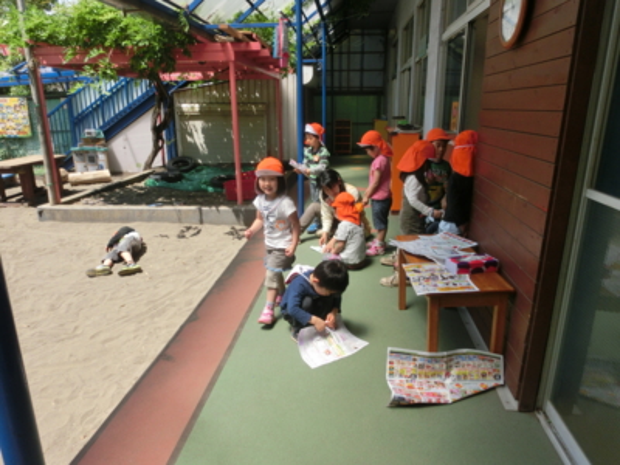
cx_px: 310
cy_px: 232
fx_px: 430
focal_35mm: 24
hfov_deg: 71.6
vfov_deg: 56.8
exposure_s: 1/800
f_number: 3
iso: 80
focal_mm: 4.24
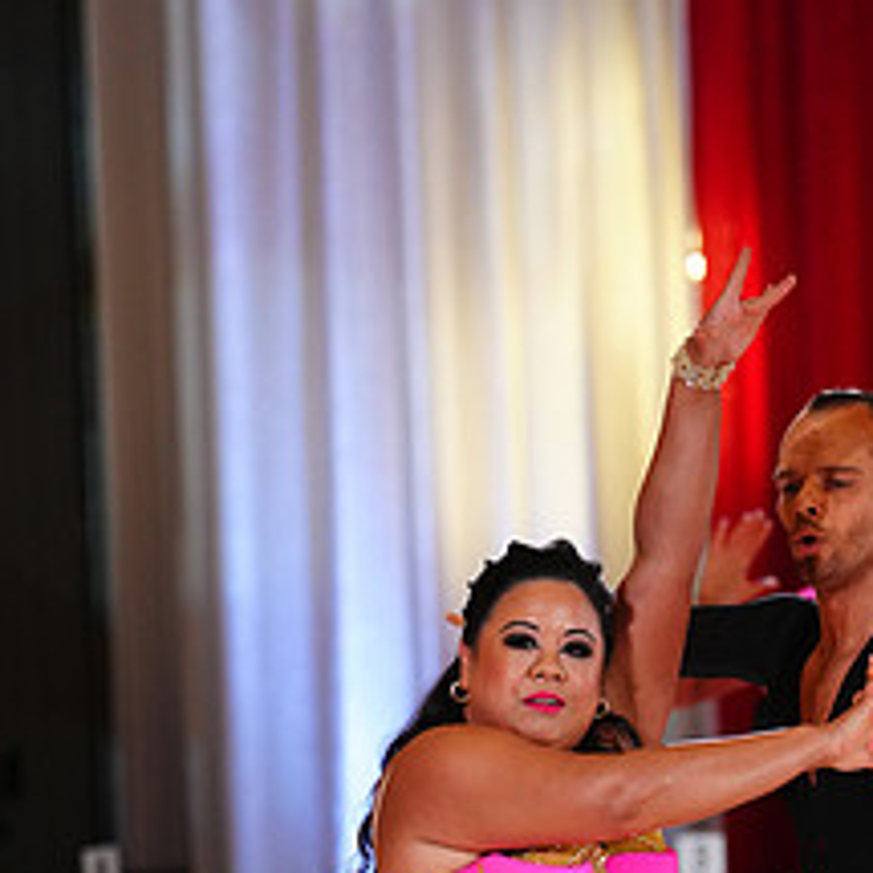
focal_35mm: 252
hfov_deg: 6.9
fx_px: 7190
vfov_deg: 6.9
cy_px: 1133
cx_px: 704
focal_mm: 110
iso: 1600
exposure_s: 1/400
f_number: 2.8
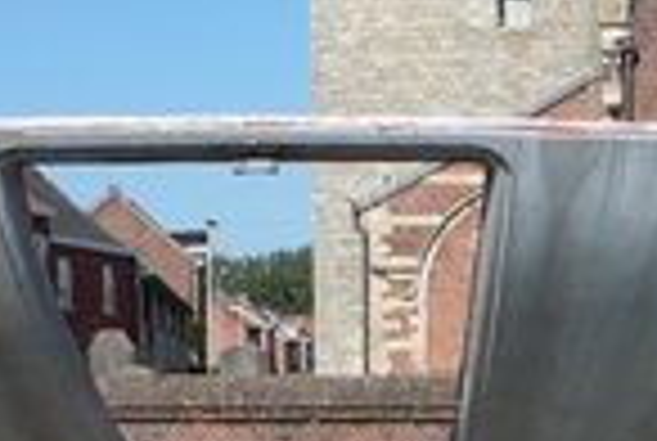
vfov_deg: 12.3
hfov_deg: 18.6
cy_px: 556
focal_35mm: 109
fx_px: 1993
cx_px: 468
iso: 80
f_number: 5
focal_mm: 5.2
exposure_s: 1/500
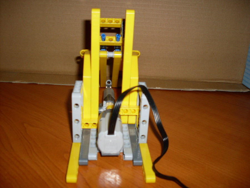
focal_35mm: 38
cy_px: 94
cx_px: 125
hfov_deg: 49.0
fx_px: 274
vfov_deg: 37.7
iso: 100
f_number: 2.8
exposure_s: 1/45
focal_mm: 6.3
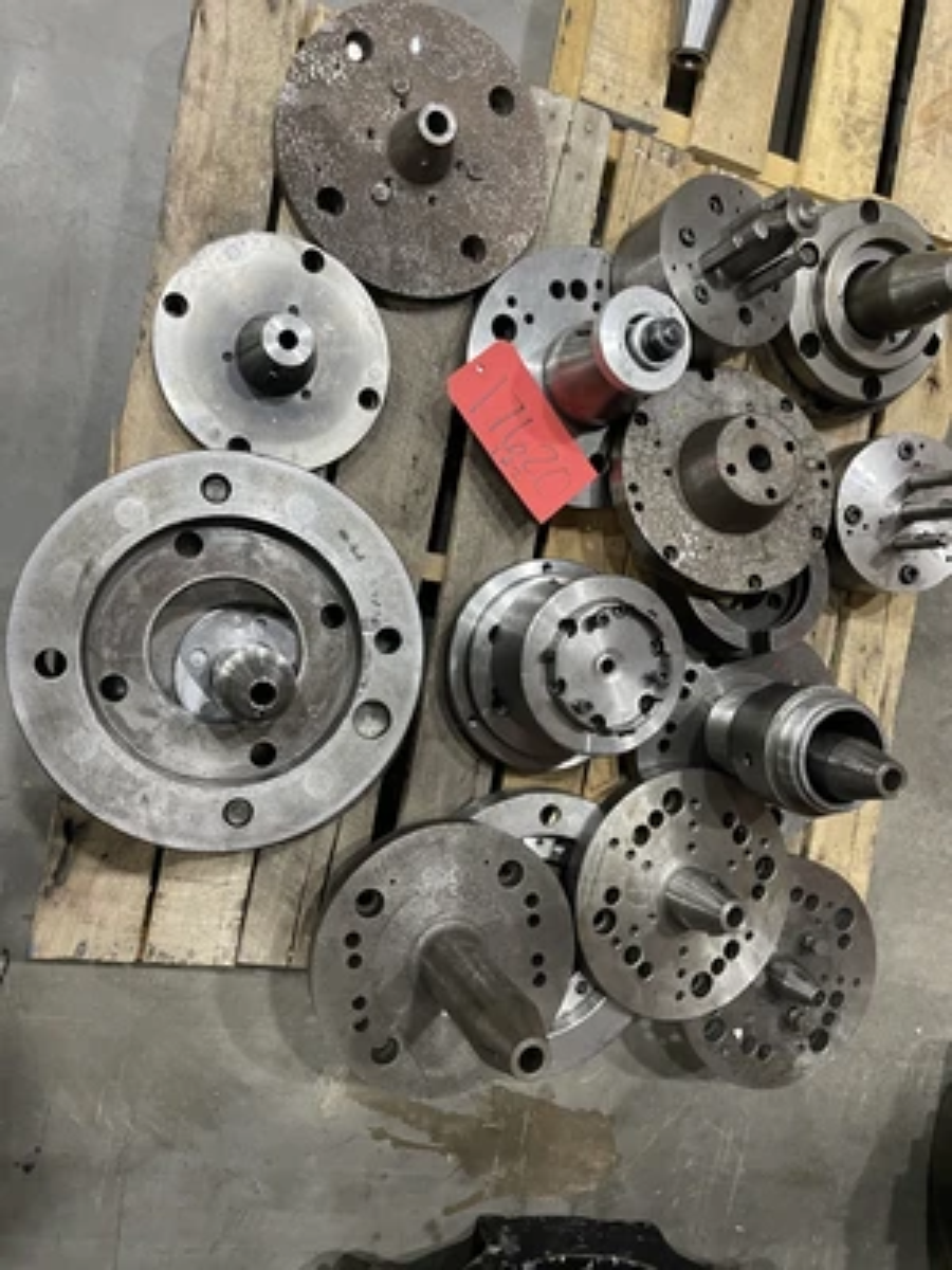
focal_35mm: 25
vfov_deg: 69.4
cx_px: 476
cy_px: 635
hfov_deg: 54.9
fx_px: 917
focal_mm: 5.1
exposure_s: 1/60
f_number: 1.6
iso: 400
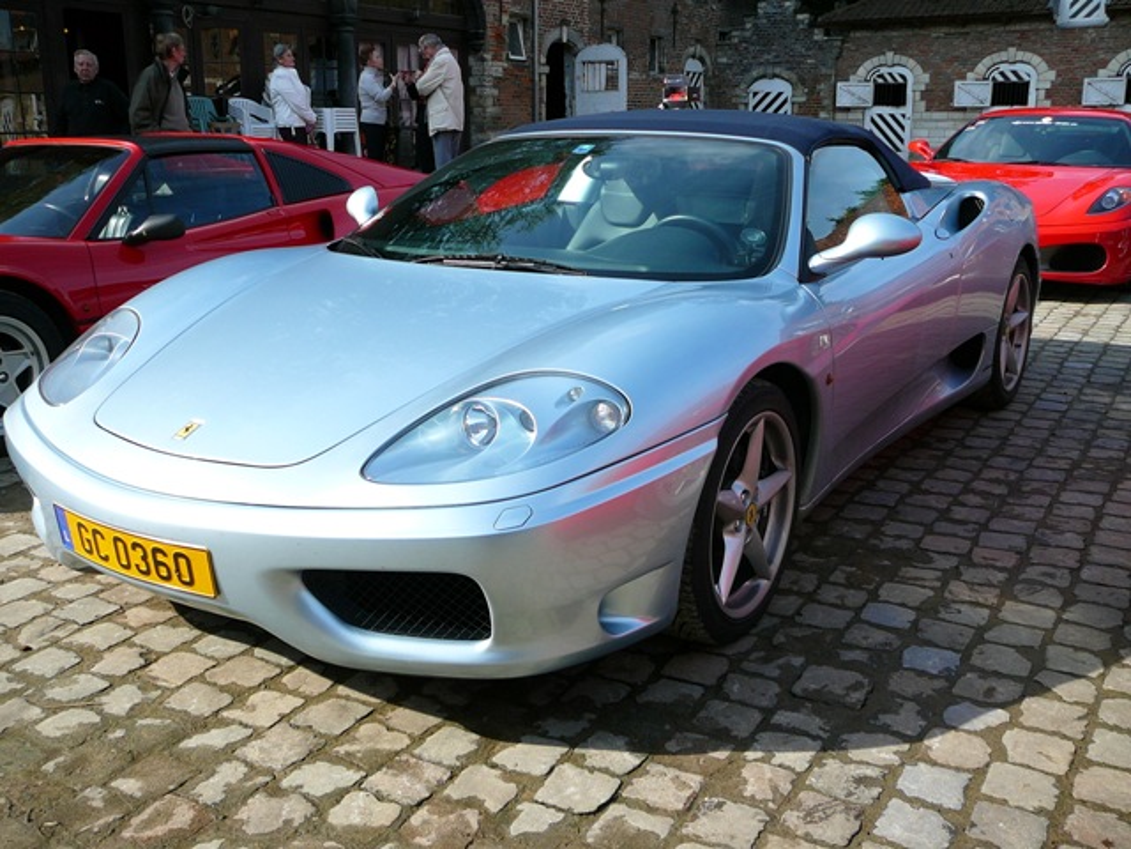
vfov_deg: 40.7
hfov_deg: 52.6
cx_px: 566
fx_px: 1144
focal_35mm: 35
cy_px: 424
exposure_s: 1/640
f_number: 2.8
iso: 80
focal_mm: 5.2
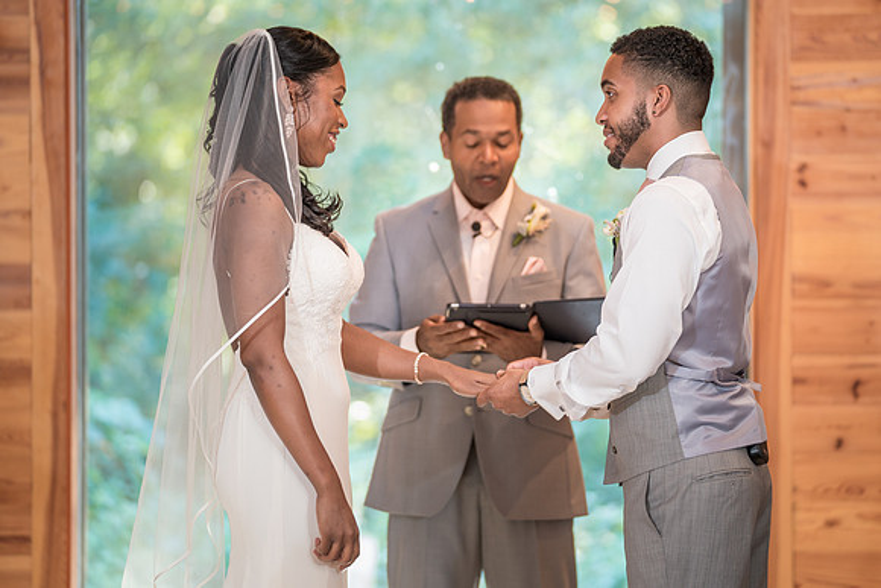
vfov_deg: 9.8
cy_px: 277
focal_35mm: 140
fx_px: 3424
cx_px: 465
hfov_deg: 14.7
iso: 800
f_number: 2.8
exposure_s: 1/100
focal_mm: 131
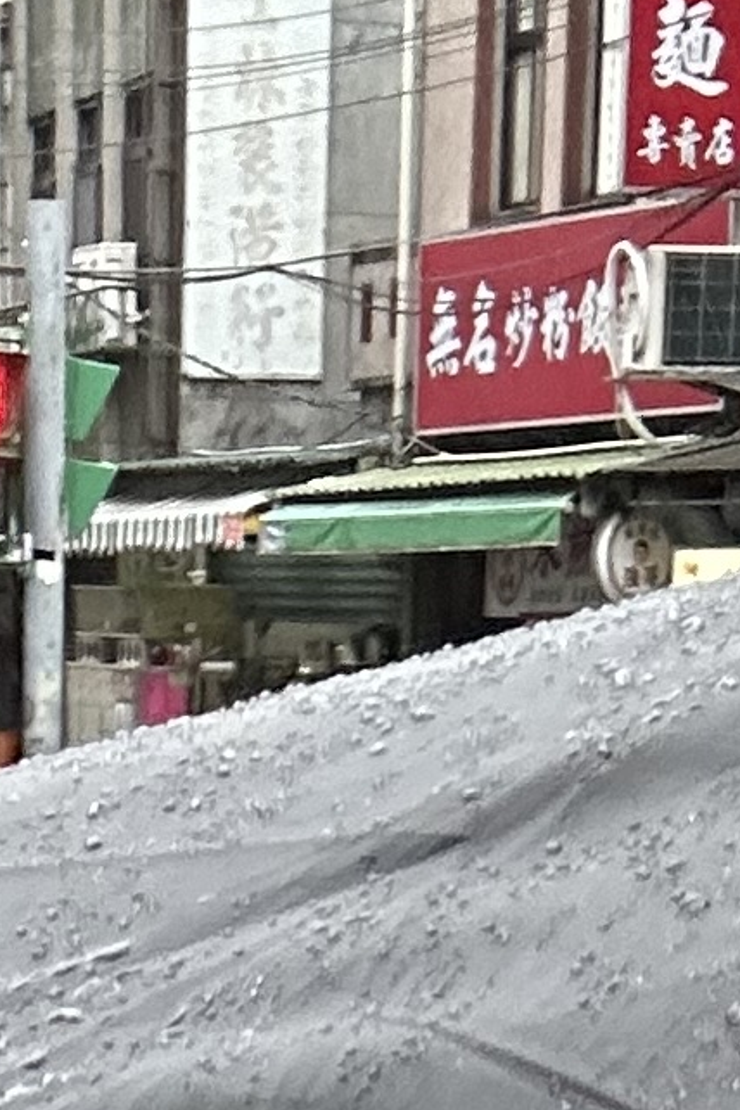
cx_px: 40
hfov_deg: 9.1
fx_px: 4625
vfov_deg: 11.7
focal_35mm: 150
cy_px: 2457
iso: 125
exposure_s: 1/60
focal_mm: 2.69
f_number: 1.9
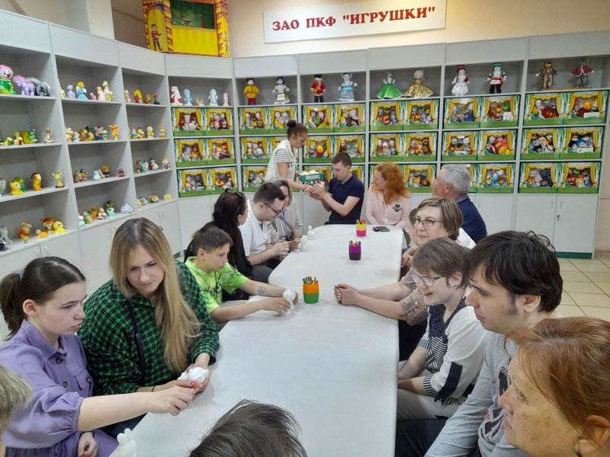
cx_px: 305
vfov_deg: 54.9
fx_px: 441
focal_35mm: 25
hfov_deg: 69.4
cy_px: 228
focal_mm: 4.6
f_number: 2
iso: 250
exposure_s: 1/50
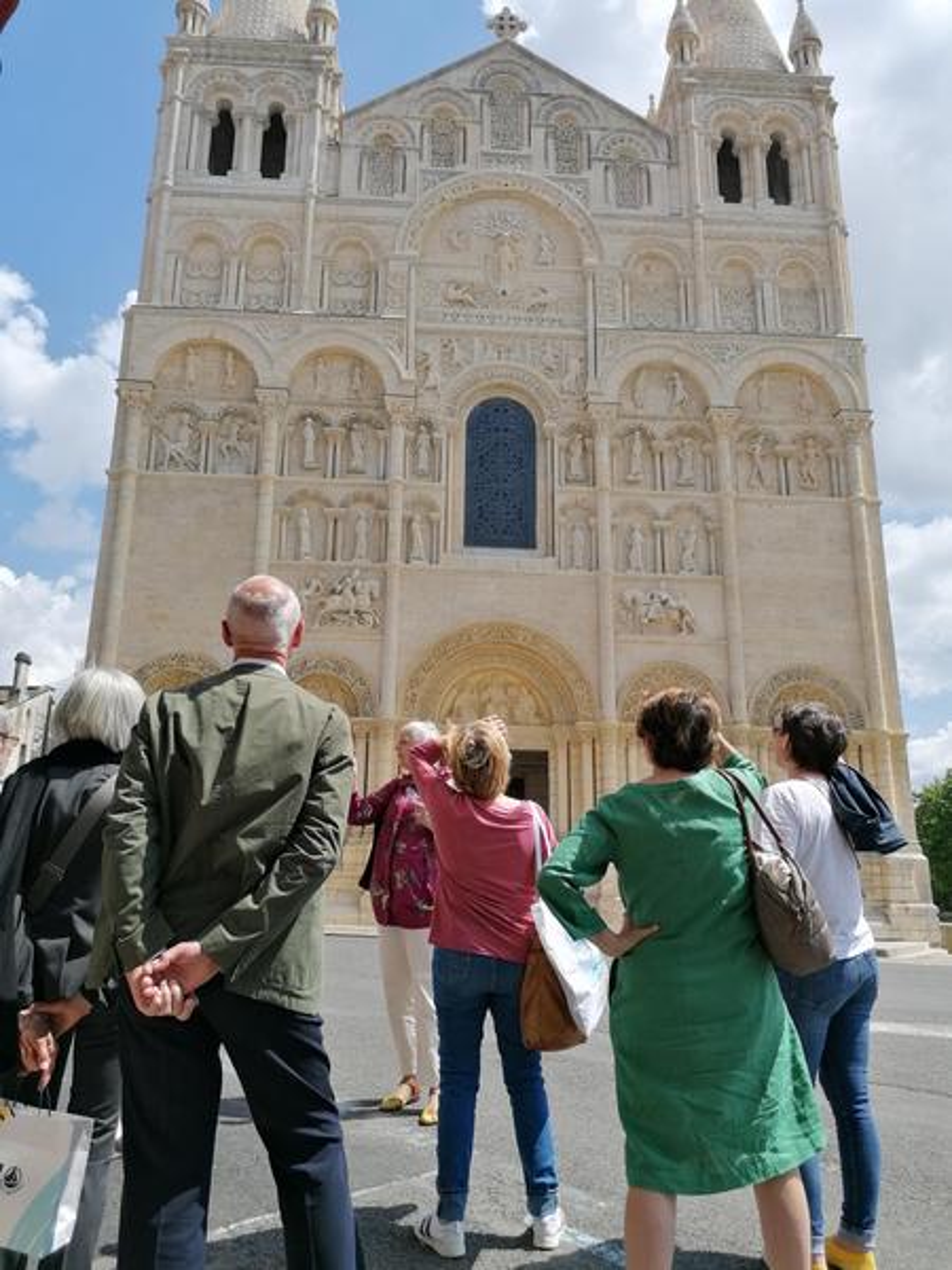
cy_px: 635
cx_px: 476
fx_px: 990
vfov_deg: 65.3
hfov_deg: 51.4
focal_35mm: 27
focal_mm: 4.75
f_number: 1.8
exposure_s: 1/1852
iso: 50
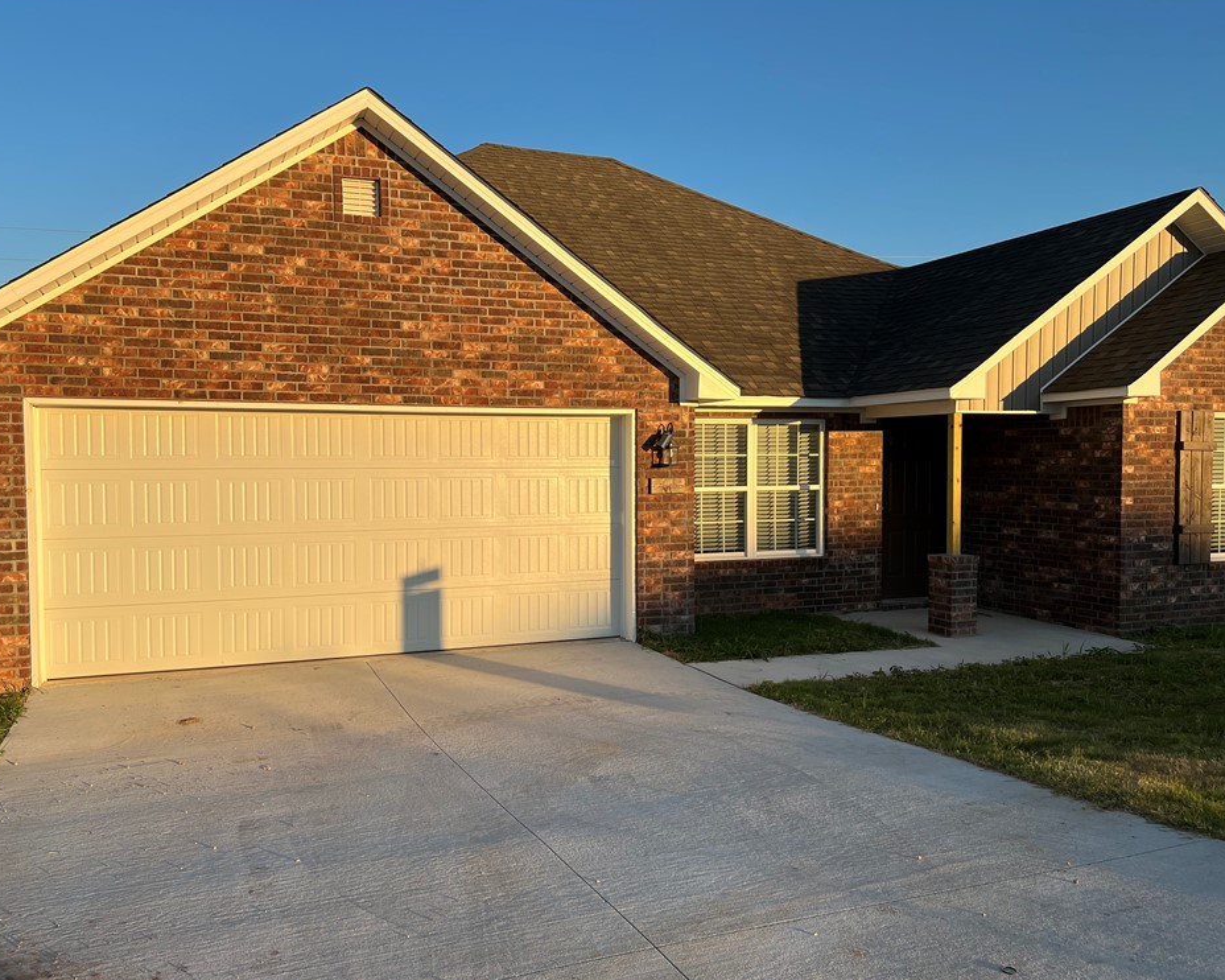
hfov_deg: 62.2
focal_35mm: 28
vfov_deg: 51.5
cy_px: 493
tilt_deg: -3.0
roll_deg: +0.1
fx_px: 1015
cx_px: 574
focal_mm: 5.7
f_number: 1.5
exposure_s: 1/2571
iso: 50
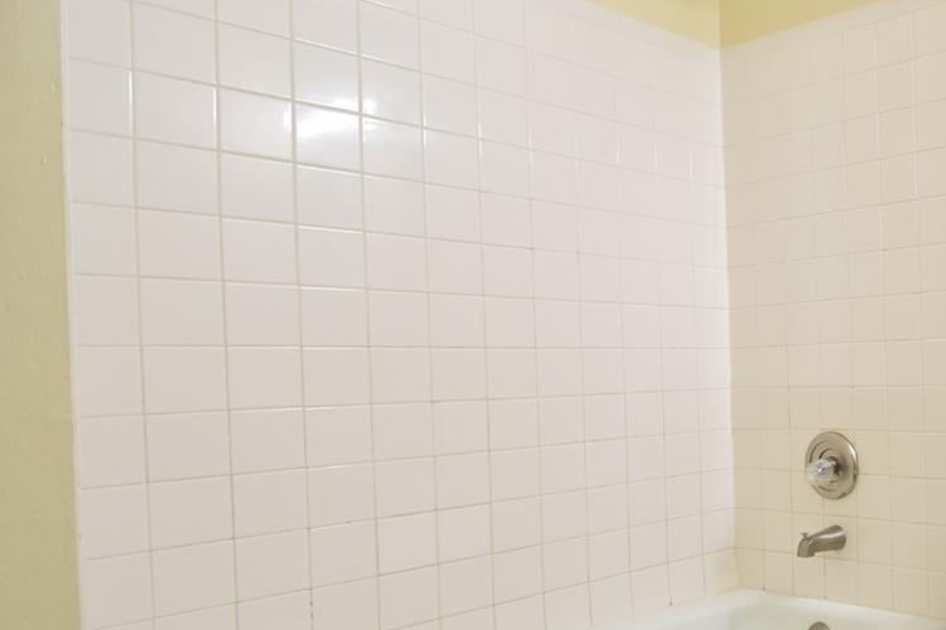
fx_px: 841
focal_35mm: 32
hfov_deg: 46.7
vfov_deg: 41.0
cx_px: 989
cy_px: 370
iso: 560
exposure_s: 1/60
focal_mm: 10
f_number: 4
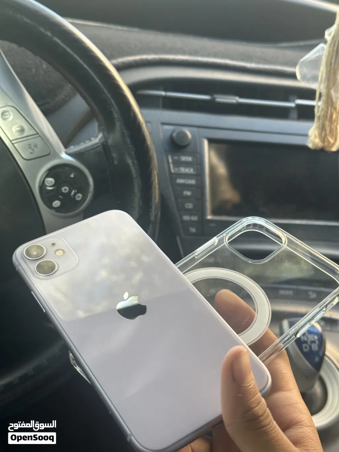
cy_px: 226
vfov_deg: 39.7
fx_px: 627
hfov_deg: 30.3
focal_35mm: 48
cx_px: 170
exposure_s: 1/115
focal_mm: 6.86
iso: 80
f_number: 1.78
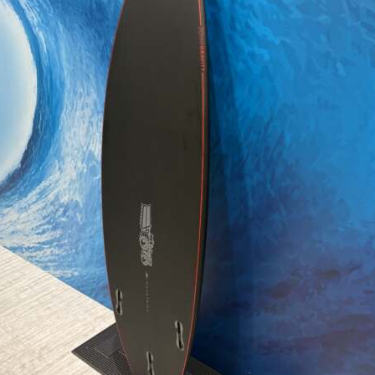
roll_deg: +2.0
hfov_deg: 40.9
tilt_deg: -16.3
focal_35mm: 41
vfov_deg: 40.5
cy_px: 133
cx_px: 181
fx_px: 503
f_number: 1.6
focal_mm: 5.96
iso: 40
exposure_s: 1/122
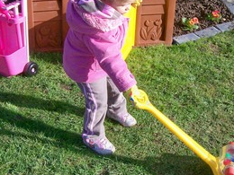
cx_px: 134
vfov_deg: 23.7
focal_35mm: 61
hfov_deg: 31.6
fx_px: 412
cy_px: 37
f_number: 4.8
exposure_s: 1/437
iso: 80
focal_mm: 6
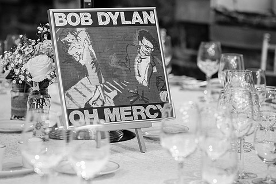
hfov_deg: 17.1
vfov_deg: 11.4
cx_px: 133
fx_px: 921
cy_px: 93
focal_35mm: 120
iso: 1000
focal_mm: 56
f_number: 2
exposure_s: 1/125
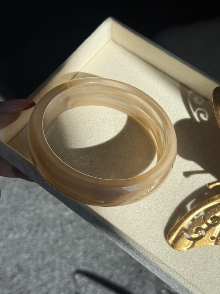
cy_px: 147
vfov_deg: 39.7
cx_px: 110
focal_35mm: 48
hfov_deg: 30.3
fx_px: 407
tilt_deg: -70.8
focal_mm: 6.76
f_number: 1.78
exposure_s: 1/2342
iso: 64
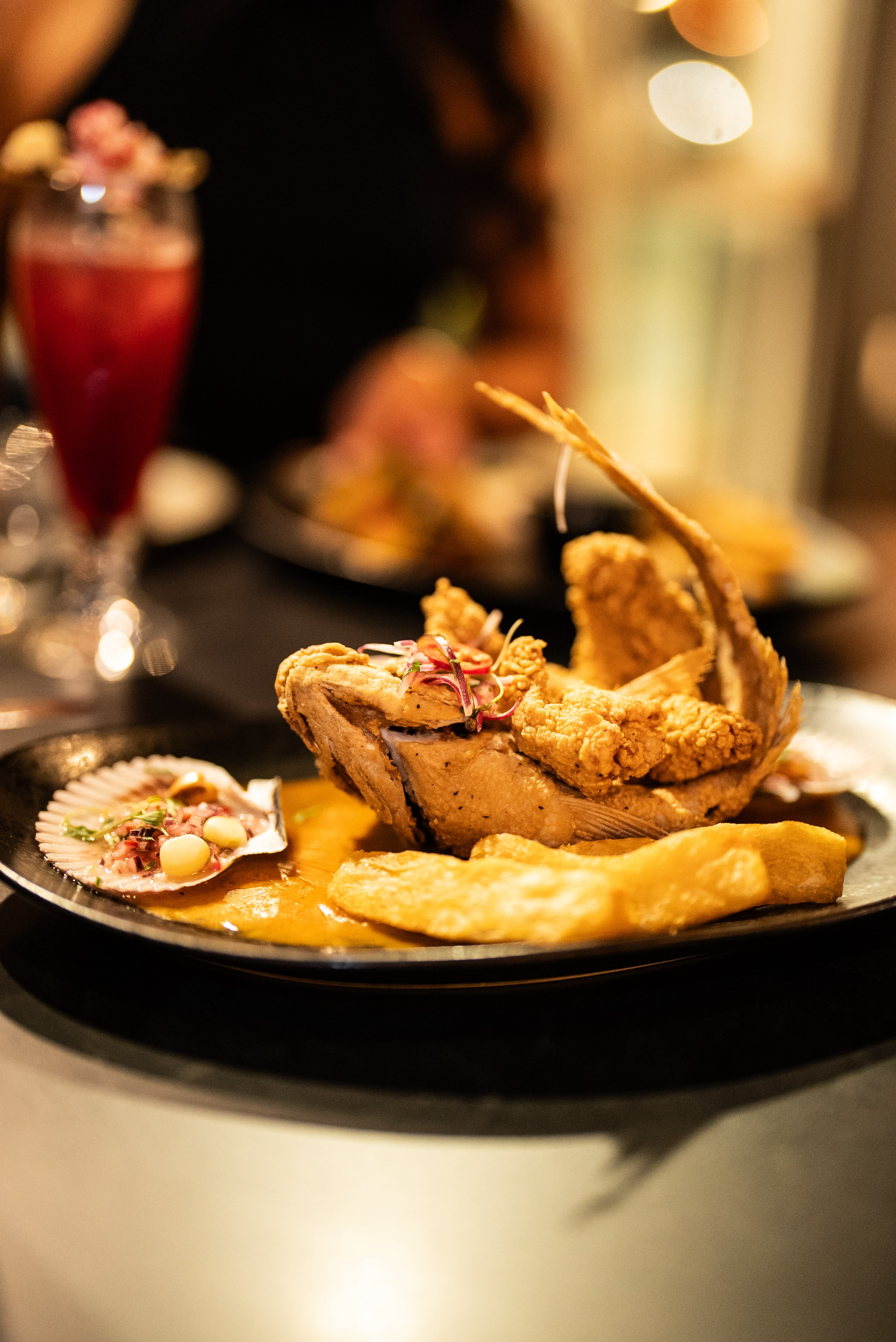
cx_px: 448
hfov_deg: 27.0
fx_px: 1864
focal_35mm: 50
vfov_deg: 39.6
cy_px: 671
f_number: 1.2
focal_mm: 50
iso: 1600
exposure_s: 1/60
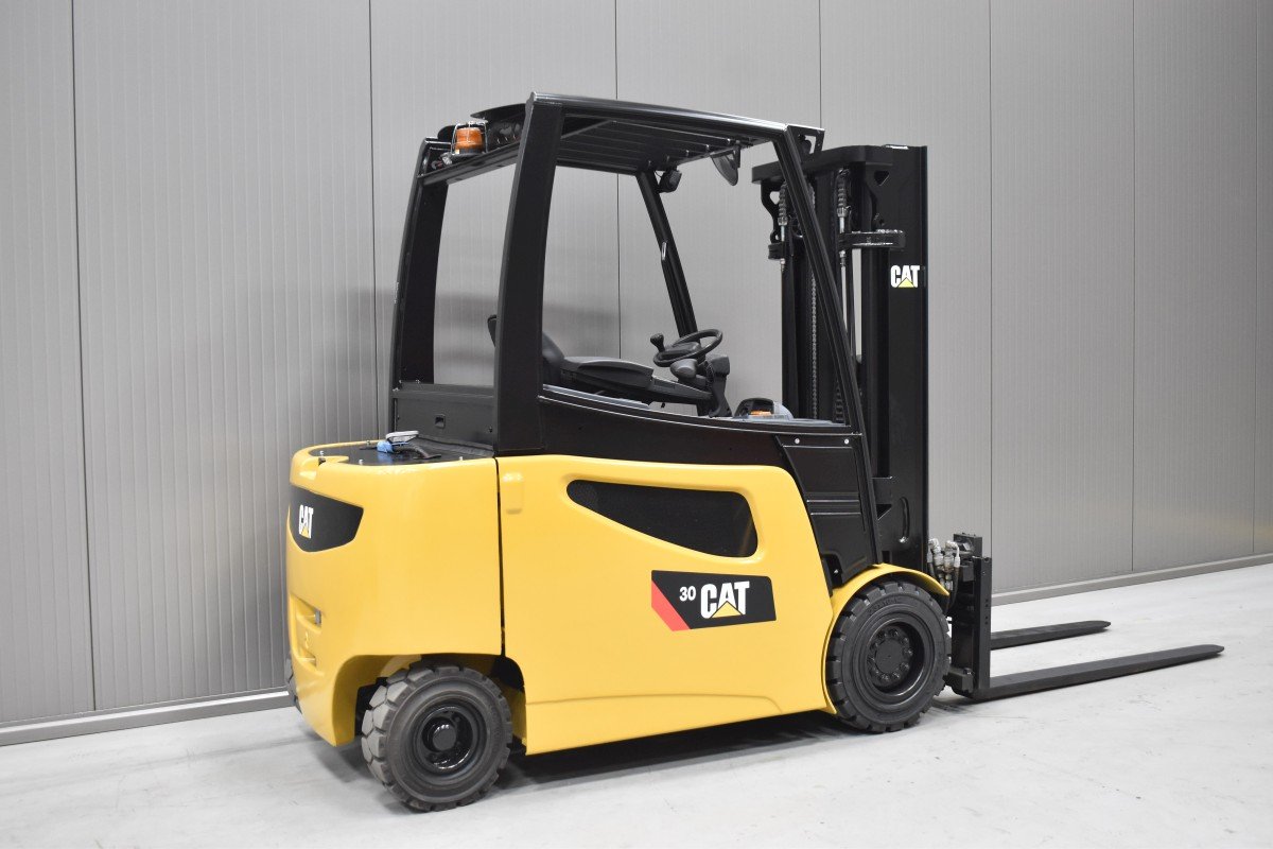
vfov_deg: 35.5
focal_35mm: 38
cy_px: 424
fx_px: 1326
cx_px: 636
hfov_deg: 51.3
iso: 1600
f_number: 4.5
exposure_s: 1/30
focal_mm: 25
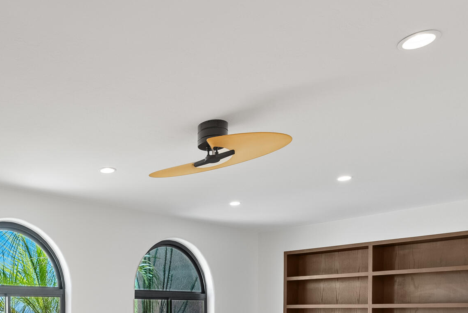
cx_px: 67
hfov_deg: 49.8
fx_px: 455
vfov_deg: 34.5
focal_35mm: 35
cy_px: 311
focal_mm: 16
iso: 200
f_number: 8
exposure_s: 1
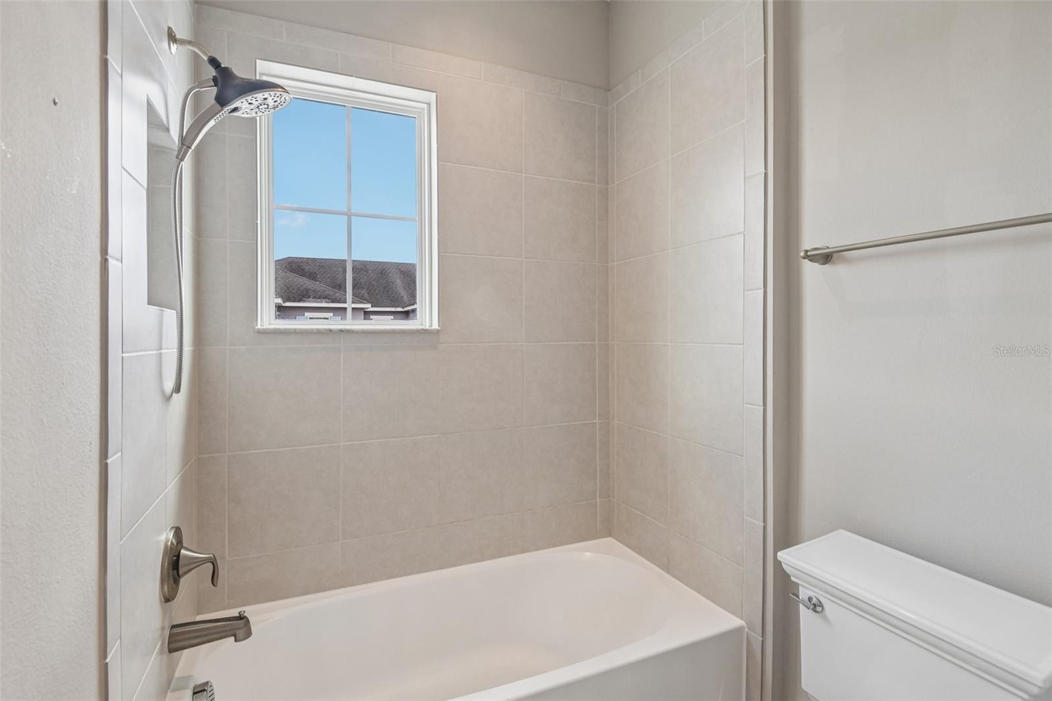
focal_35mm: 16
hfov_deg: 96.7
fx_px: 467
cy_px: 350
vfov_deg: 73.7
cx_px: 526
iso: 400
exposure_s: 1/50
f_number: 8
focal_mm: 16
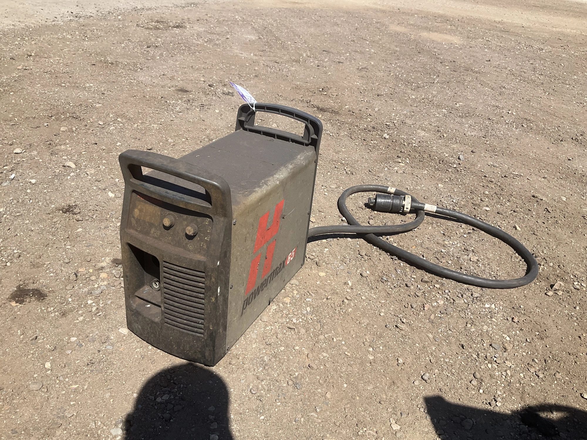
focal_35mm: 29
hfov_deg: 61.7
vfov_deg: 48.2
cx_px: 294
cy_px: 220
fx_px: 492
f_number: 1.8
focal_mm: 3
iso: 25
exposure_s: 1/1490
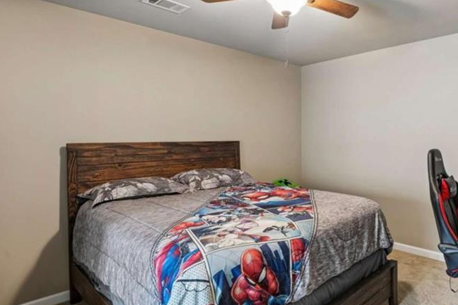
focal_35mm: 22
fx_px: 280
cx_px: 346
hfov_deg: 72.9
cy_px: 138
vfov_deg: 57.1
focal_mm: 14
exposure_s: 1/2
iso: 320
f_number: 8
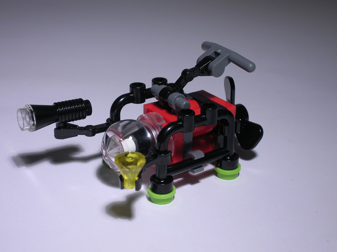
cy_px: 126
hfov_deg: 30.8
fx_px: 613
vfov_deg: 23.2
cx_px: 168
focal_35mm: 63
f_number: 3.6
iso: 50
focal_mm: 10.4
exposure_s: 1/38.3
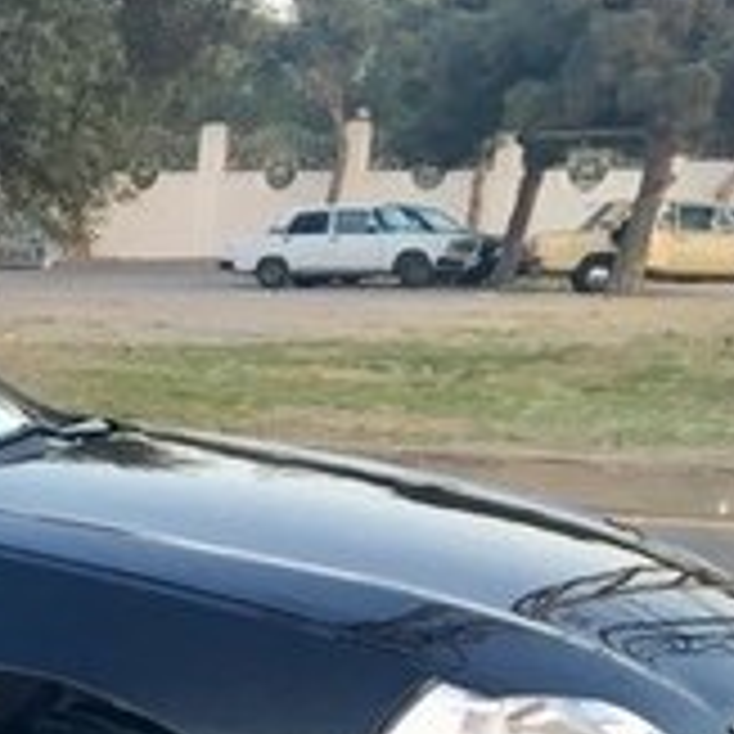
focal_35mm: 104
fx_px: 2495
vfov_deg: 16.3
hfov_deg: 14.5
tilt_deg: -13.6
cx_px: -635
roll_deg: -0.2
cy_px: 799
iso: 25
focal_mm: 4.15
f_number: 2.2
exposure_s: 1/33
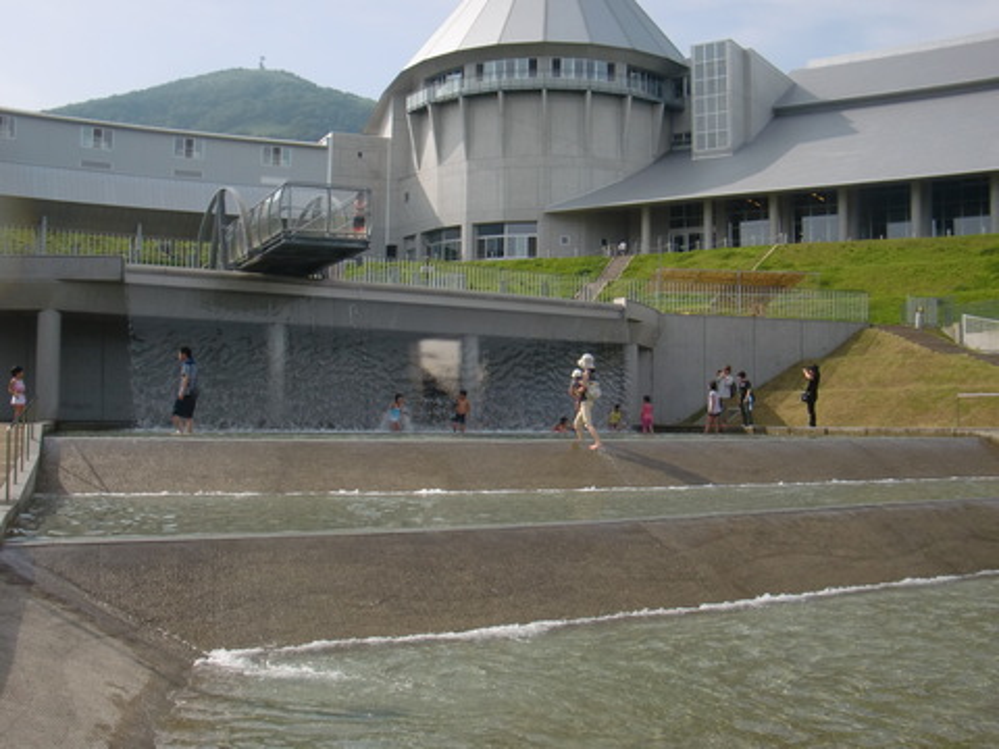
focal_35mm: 38
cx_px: 500
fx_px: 1097
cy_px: 374
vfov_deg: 37.7
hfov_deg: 49.0
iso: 64
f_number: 3.9
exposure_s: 1/500
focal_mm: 6.66
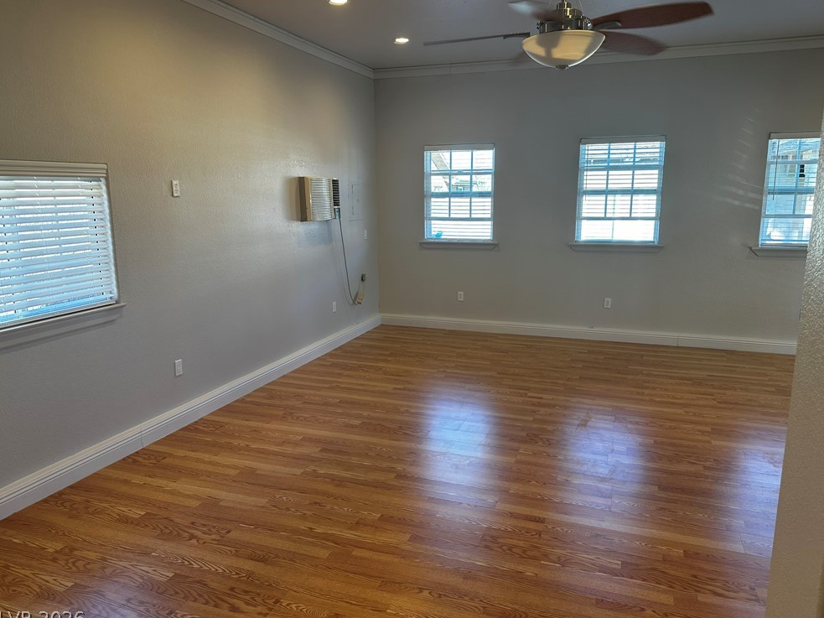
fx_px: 595
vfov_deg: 54.9
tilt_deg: -10.1
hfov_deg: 69.4
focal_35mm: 25
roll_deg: +1.0
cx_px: 422
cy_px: 310
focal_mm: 6.86
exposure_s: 1/120
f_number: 1.78
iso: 125
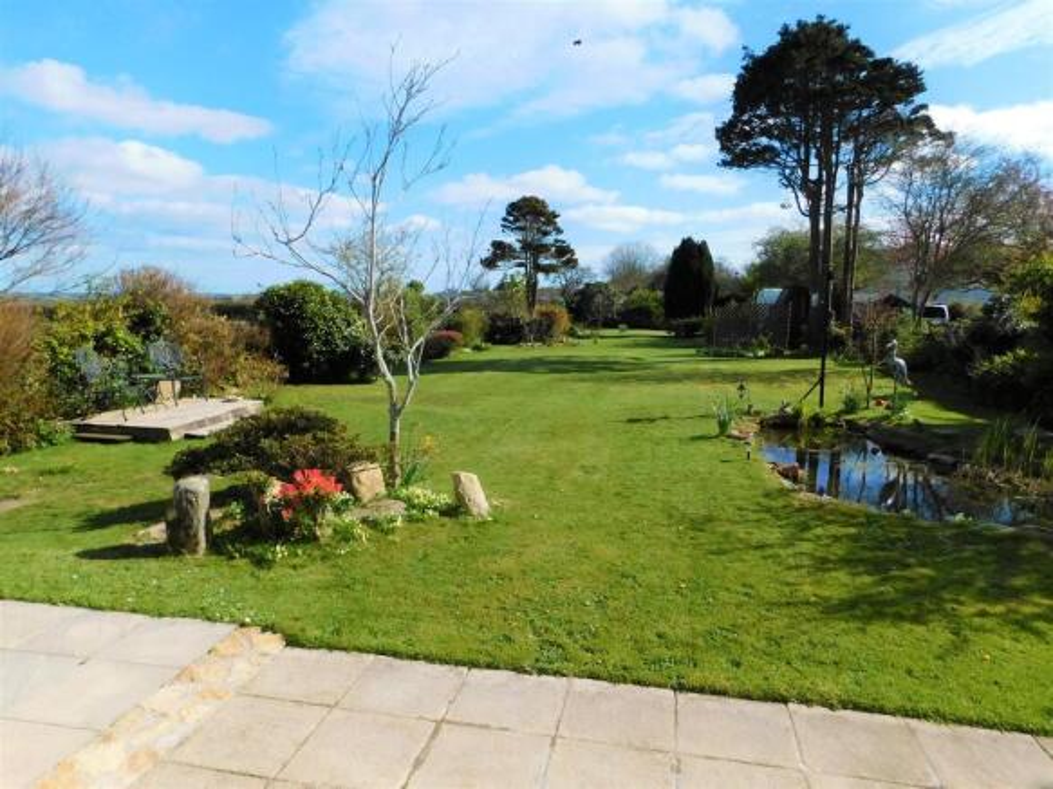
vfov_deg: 58.9
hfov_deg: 73.9
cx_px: 526
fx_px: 700
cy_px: 394
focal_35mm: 23
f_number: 6
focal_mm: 4
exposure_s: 1/500
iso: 125
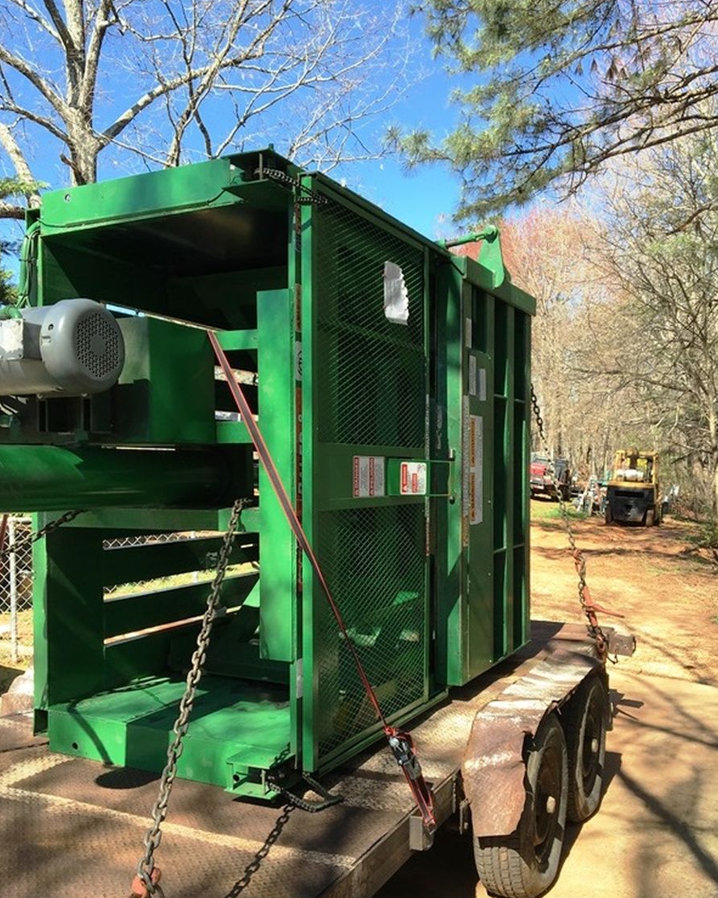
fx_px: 903
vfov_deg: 52.8
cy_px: 491
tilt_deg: +0.4
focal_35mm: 34
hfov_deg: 43.4
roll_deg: +2.8
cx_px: 364
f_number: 2.2
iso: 25
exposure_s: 1/481
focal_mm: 4.15
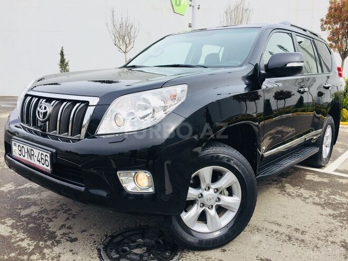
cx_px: 174
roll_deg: -1.3
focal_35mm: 29
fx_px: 292
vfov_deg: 48.2
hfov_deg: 61.7
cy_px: 130
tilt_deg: -9.1
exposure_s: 1/1068
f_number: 2.2
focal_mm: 4.15
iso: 32
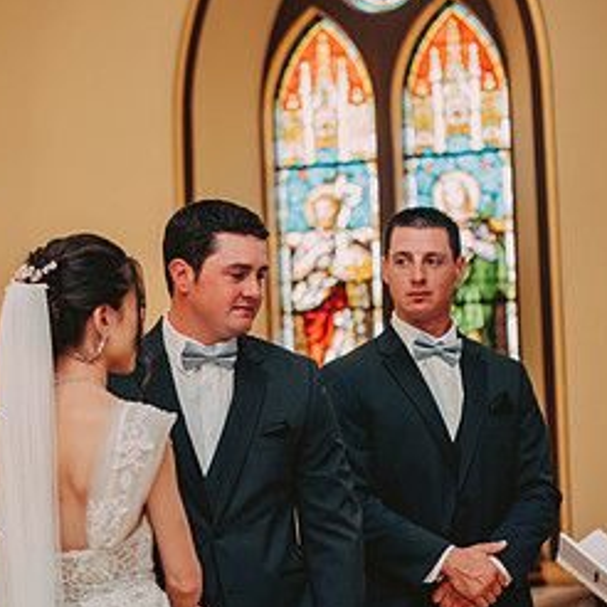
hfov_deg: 16.0
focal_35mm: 109
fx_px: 2162
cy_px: 427
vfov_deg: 15.9
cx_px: 259
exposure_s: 1/80
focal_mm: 70
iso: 800
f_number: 2.8
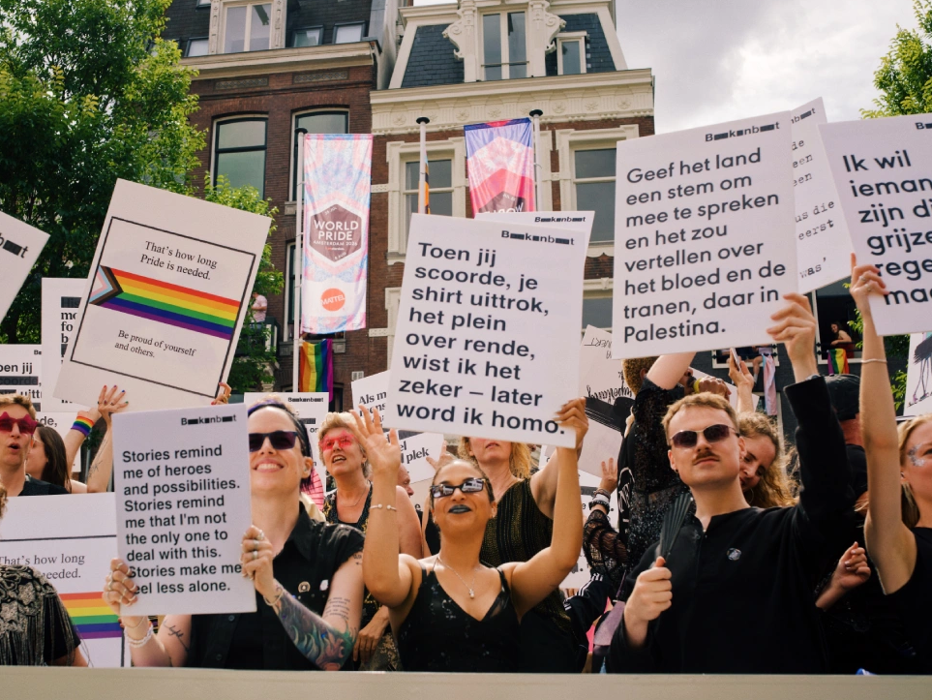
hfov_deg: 42.0
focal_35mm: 45
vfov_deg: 32.2
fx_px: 1212
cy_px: 348
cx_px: 422
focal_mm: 27
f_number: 3.6
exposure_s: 1/2200
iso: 160
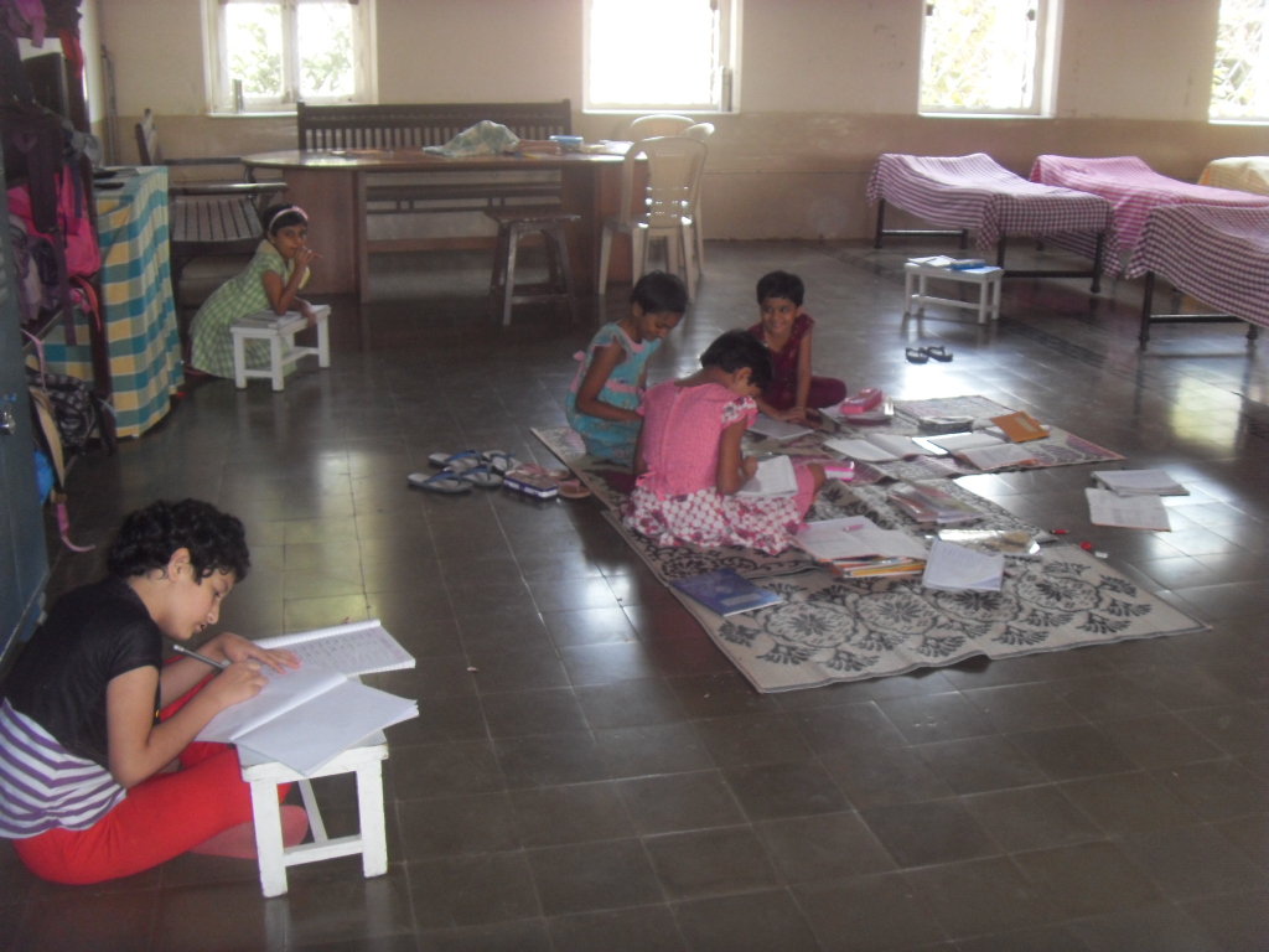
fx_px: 1430
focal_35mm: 39
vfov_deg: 36.8
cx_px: 634
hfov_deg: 47.9
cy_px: 476
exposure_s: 1/45
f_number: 3.5
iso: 240
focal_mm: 6.6
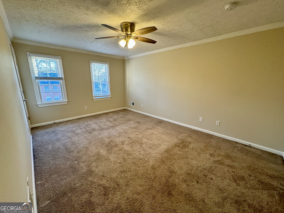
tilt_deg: -13.6
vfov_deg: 85.7
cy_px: 106
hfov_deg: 102.1
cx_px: 142
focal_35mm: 14
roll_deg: -0.3
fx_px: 115
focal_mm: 2.22
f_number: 2.2
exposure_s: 1/120
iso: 250
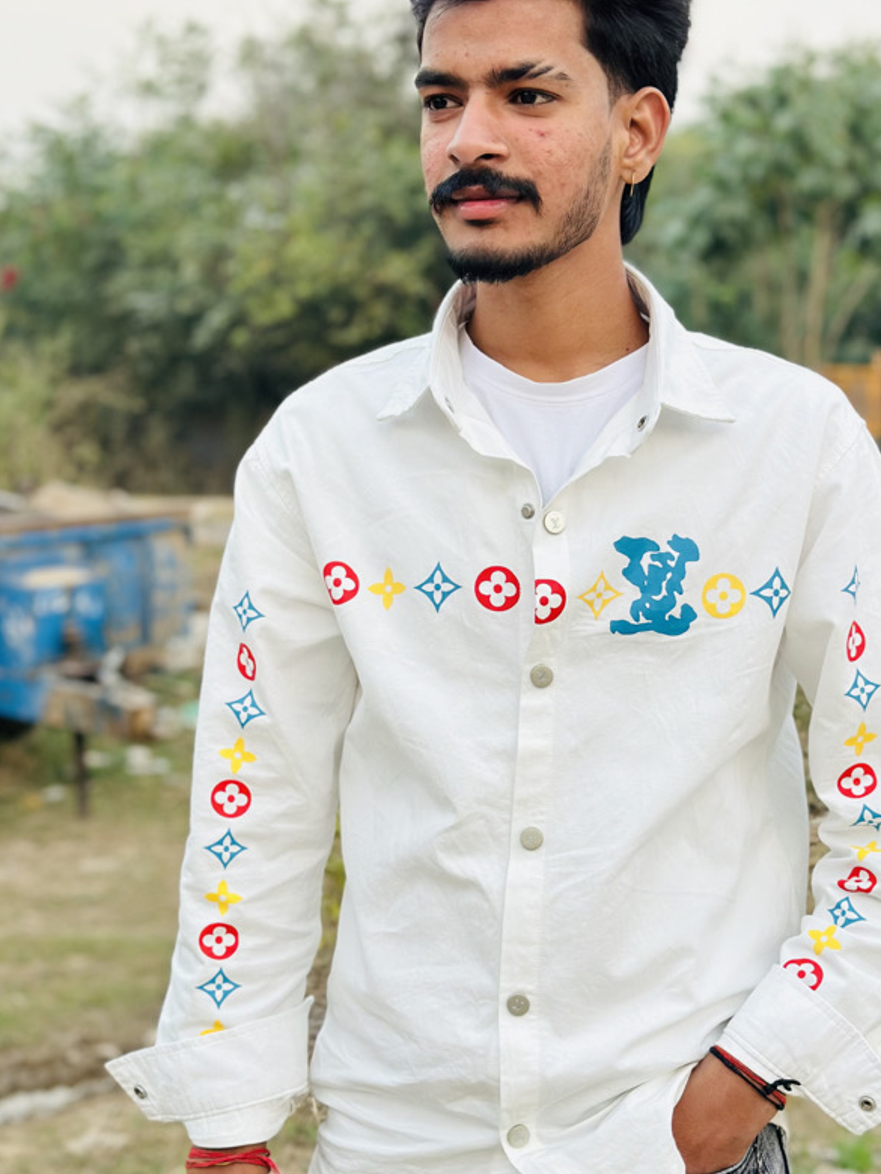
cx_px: 545
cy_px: 629
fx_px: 2138
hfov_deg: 23.2
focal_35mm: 63
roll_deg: +0.2
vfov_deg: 30.7
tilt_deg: -7.0
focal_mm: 6.86
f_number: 1.78
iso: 100
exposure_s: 1/121
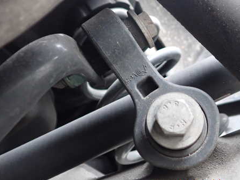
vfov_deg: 35.9
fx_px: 277
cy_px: 72
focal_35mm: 40
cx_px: 140
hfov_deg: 46.6
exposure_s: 1/25
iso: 800
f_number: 2.3
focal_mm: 5.4
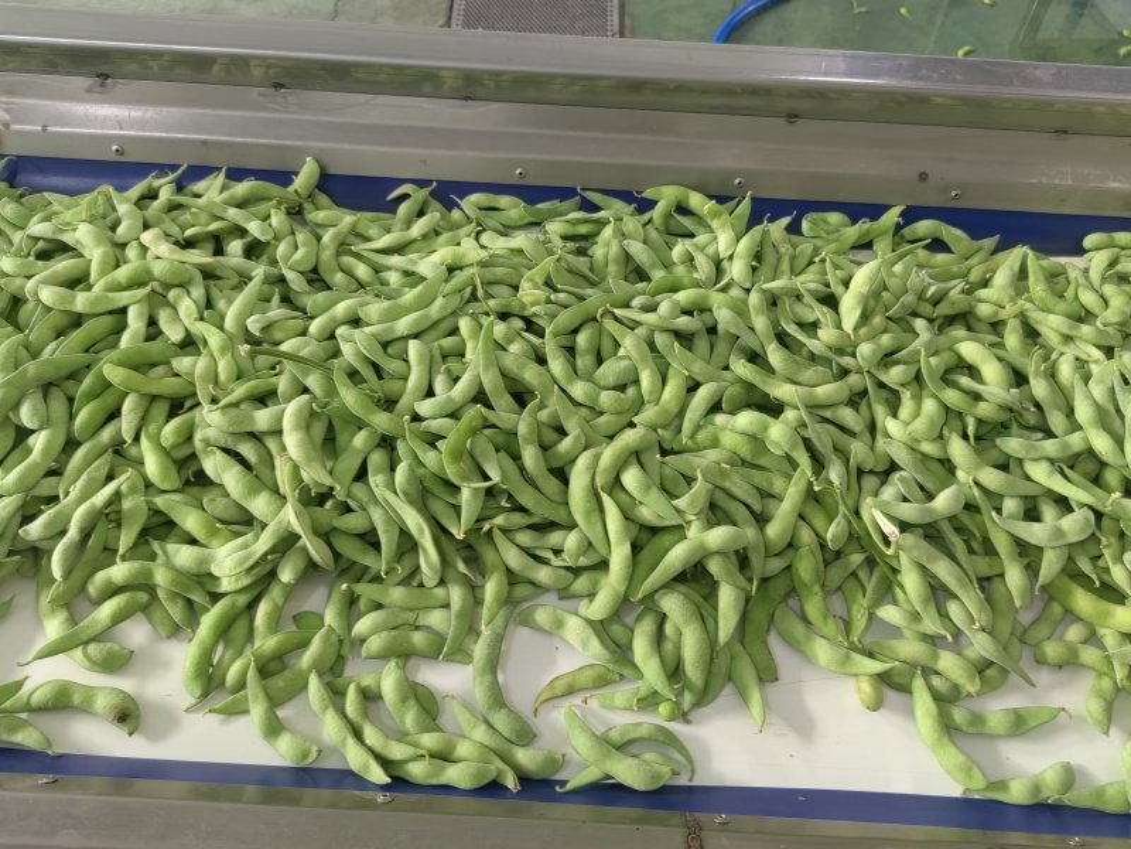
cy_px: 424
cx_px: 566
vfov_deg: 51.4
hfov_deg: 65.3
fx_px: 882
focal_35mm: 27
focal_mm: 5.52
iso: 320
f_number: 1.9
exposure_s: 1/100
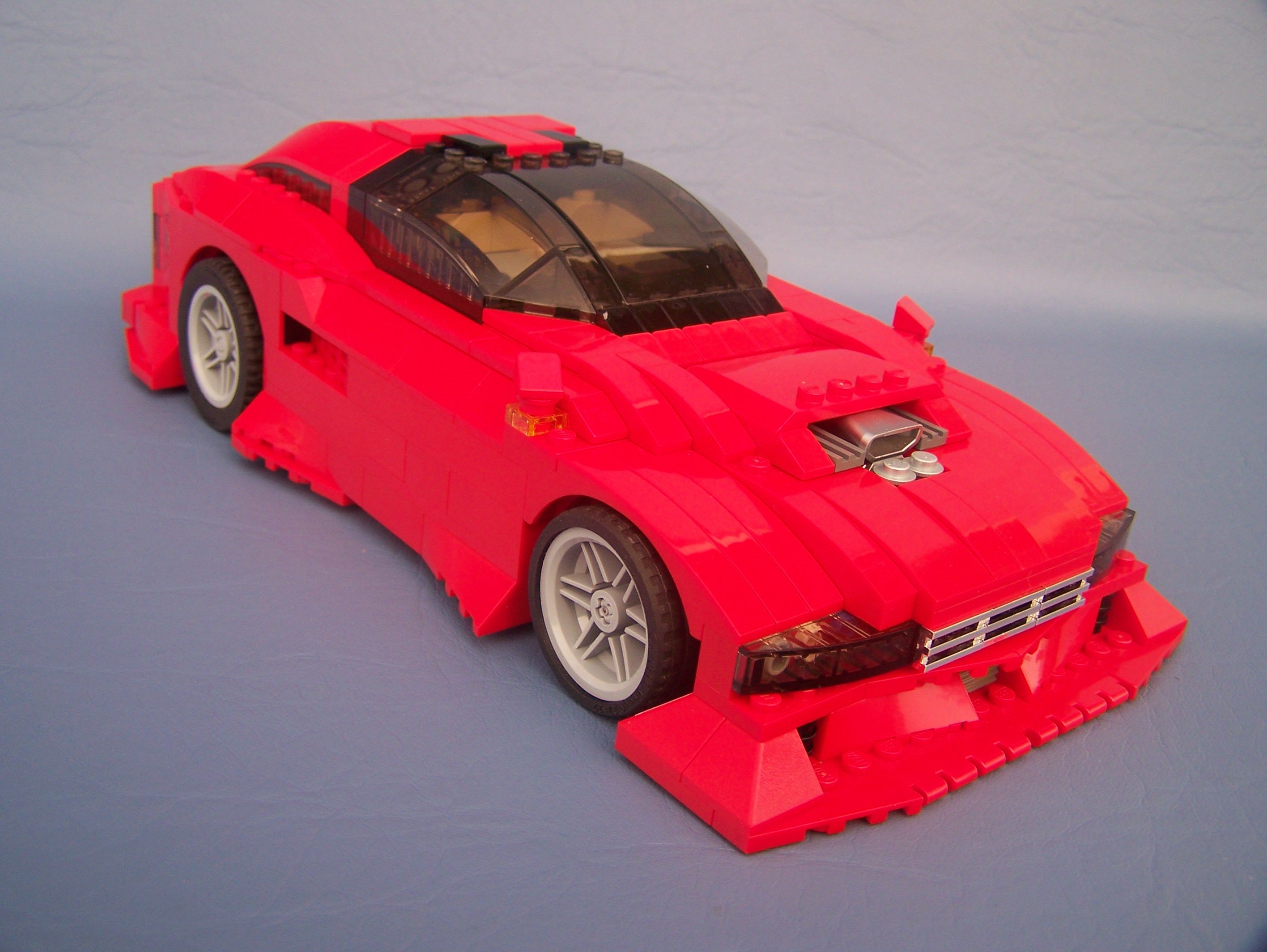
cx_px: 634
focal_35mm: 38
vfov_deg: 37.8
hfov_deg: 48.9
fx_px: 1392
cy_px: 476
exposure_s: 1/80
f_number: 2.8
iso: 80
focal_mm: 6.3
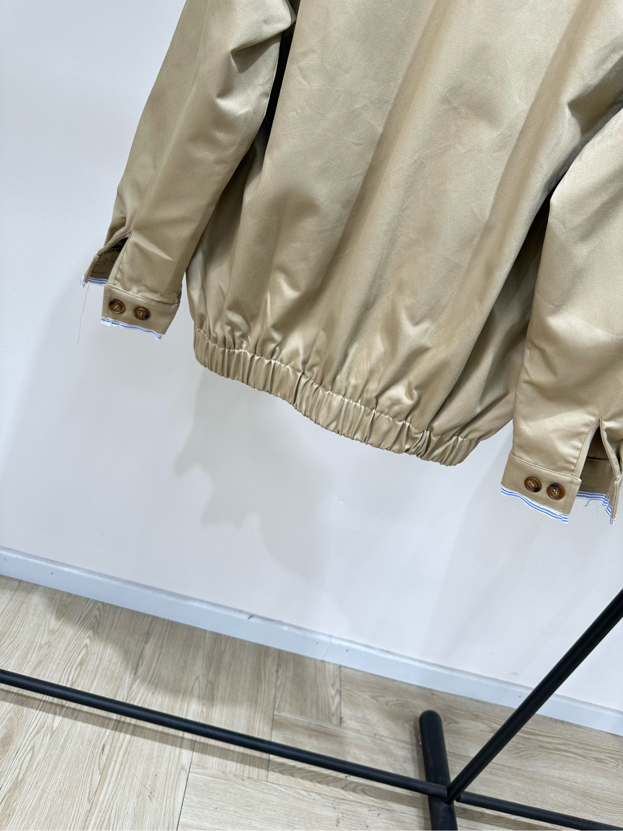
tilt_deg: -29.2
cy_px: 416
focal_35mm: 24
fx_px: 576
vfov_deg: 71.6
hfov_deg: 56.8
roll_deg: -21.8
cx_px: 312
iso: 64
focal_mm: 6.86
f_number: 1.78
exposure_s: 1/131
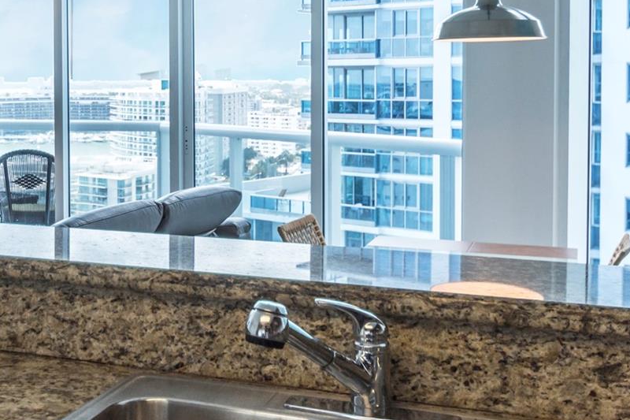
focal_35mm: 54
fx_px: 945
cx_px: 176
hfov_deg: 36.2
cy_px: 90
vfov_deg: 24.7
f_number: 4.2
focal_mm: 18
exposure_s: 1/640
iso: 640
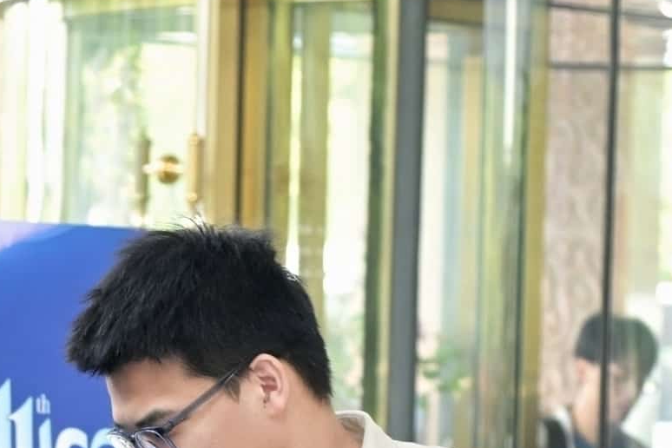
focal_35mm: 275
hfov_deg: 7.4
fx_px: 5133
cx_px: -69
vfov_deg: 5.0
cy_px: 659
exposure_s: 1/80
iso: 320
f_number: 4
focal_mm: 52
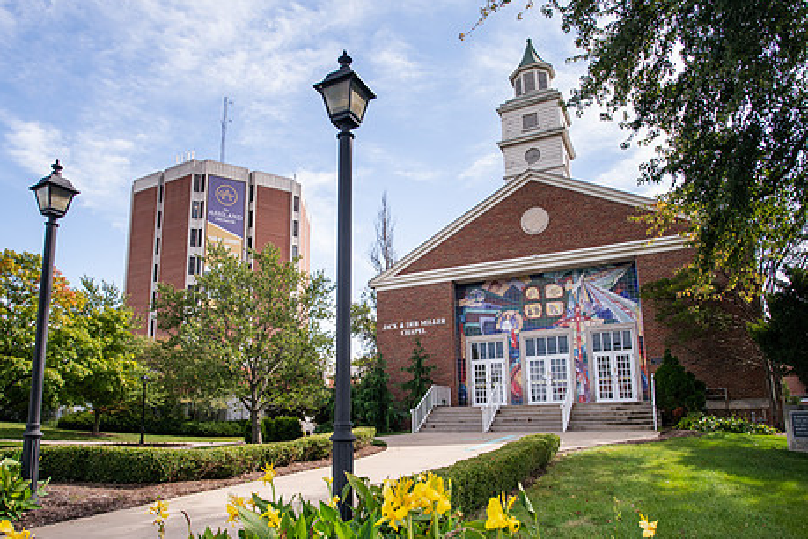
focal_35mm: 24
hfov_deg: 73.7
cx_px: 394
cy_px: 334
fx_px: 539
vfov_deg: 52.6
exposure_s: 1/250
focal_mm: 19
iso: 250
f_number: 4.5
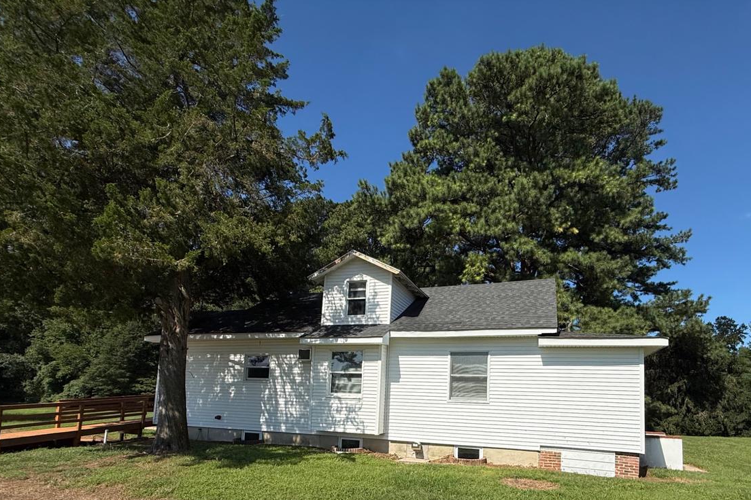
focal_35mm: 19
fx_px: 396
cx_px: 429
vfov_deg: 61.5
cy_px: 365
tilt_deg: +6.3
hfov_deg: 86.4
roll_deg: -2.4
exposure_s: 1/3663
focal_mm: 2.22
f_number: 2.2
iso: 50
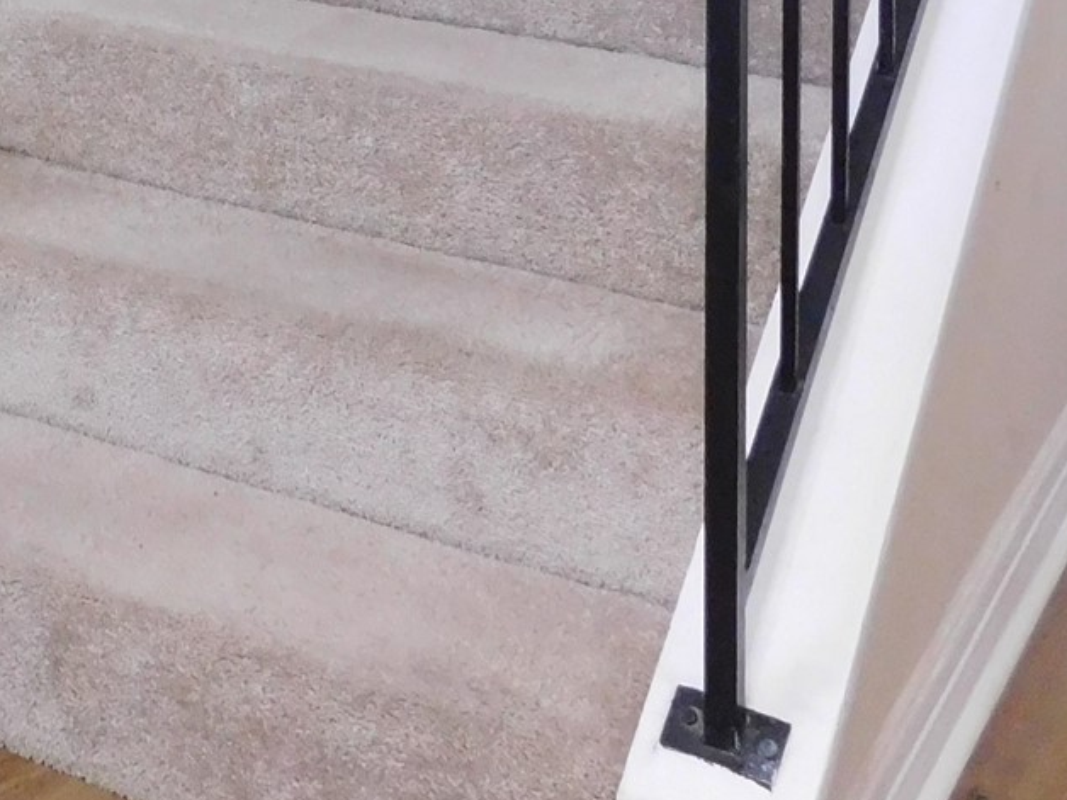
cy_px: -493
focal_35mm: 75
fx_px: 2312
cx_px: -167
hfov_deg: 24.0
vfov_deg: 17.2
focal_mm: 4
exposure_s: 1/15
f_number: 3
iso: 400
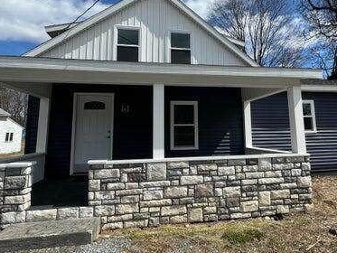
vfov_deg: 56.5
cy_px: 103
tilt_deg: +7.4
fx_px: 234
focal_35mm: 24
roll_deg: +0.8
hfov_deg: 71.2
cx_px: 192
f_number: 2.2
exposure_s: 1/1880
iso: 50
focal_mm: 2.22
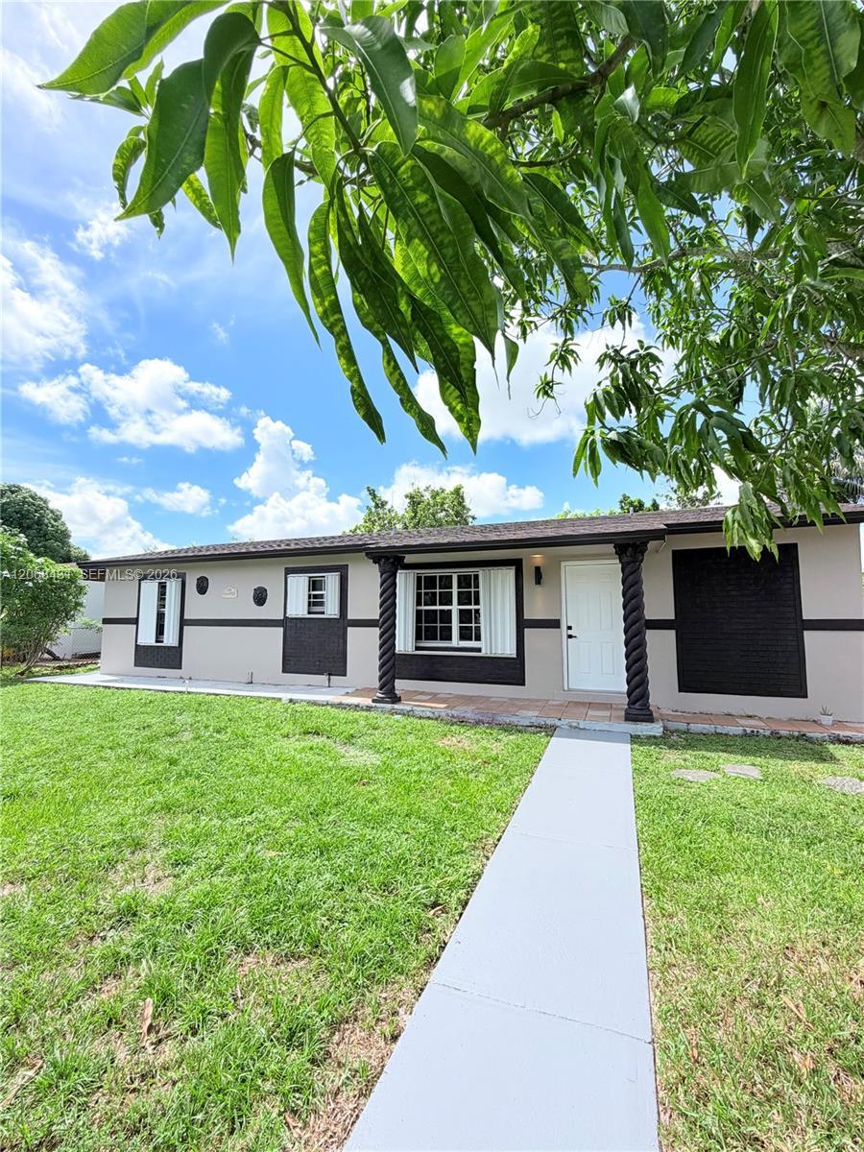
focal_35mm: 14
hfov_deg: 85.7
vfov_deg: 102.1
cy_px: 576
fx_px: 466
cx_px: 432
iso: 25
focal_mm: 2.22
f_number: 2.2
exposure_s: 1/864
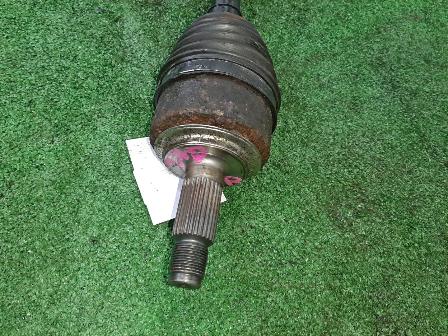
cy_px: 168
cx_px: 224
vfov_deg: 53.1
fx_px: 336
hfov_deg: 67.3
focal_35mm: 26
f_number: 1.7
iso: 169
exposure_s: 1/50
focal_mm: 3.93
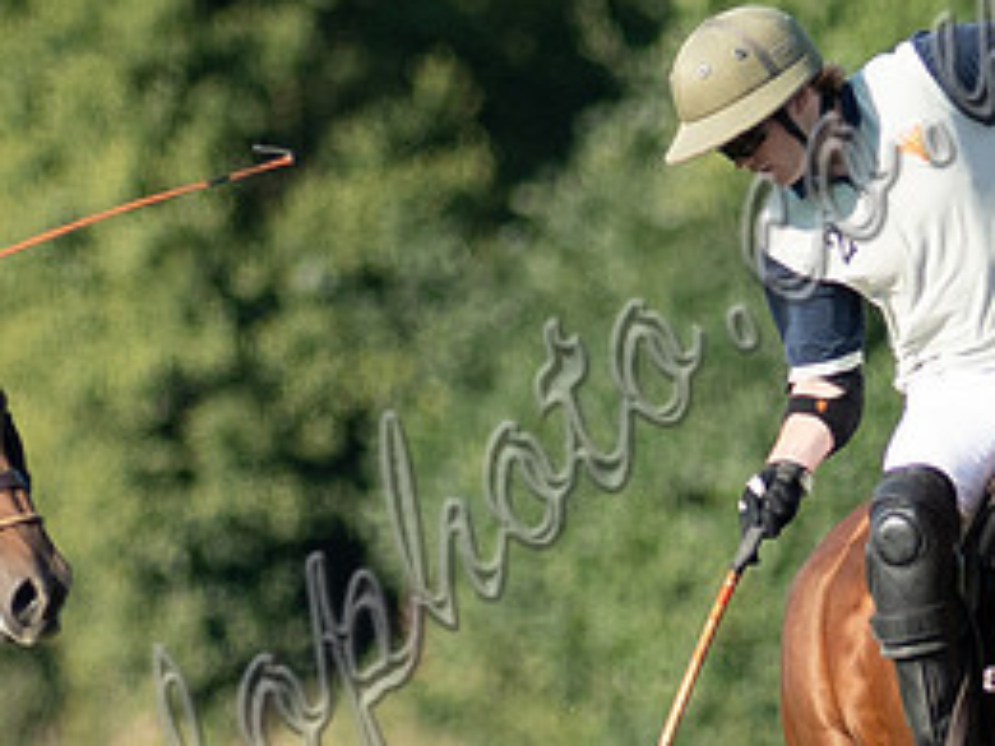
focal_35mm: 2672
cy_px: 999
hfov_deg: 0.7
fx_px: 76804
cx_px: 1296
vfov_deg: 0.6
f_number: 3.2
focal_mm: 300
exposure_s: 1/2500
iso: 320
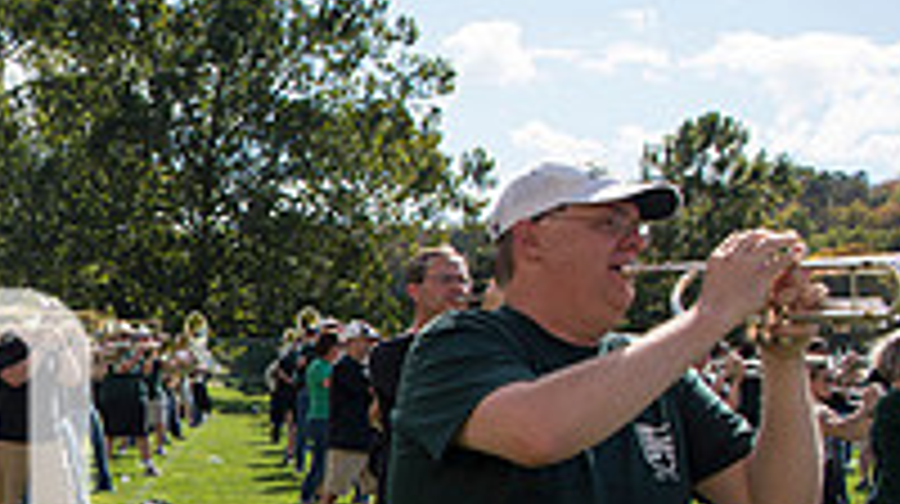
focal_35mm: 73
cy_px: 502
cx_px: -248
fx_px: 1740
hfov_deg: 25.3
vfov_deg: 16.2
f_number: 4.5
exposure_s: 1/1600
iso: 250
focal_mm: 24
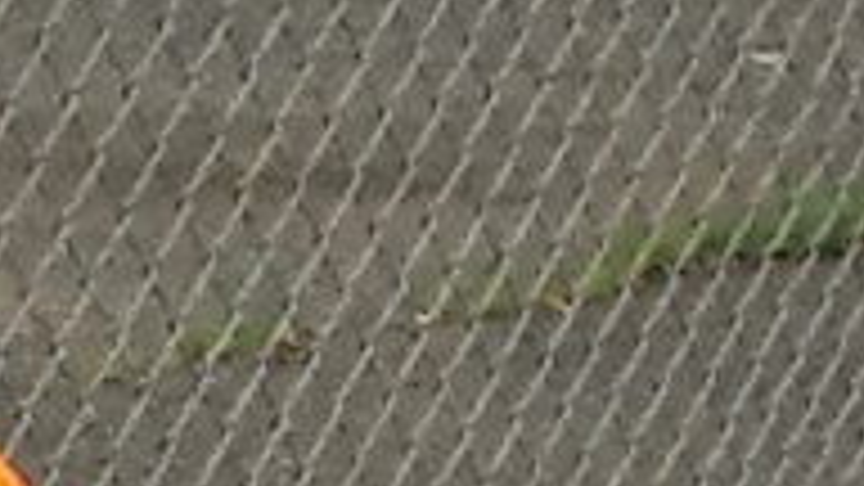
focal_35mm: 240
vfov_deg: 4.9
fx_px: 5498
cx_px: -1125
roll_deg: +1.6
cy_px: 1210
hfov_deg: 8.3
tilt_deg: -20.0
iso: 40
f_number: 2.4
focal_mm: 2.03
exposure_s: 1/581
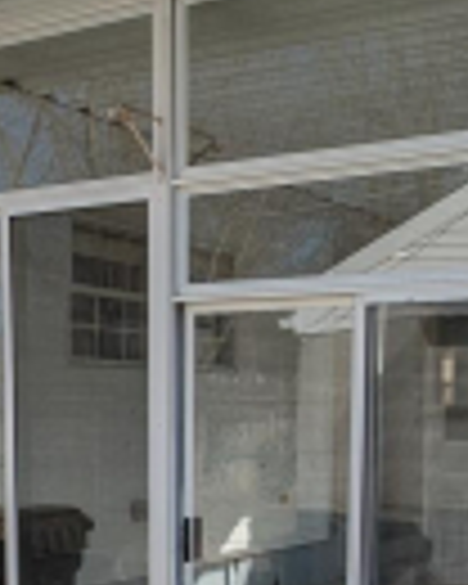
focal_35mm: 60
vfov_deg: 29.7
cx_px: 234
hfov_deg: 25.4
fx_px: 1039
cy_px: 562
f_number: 1.95
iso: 42
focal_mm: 2.23
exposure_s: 1/1859
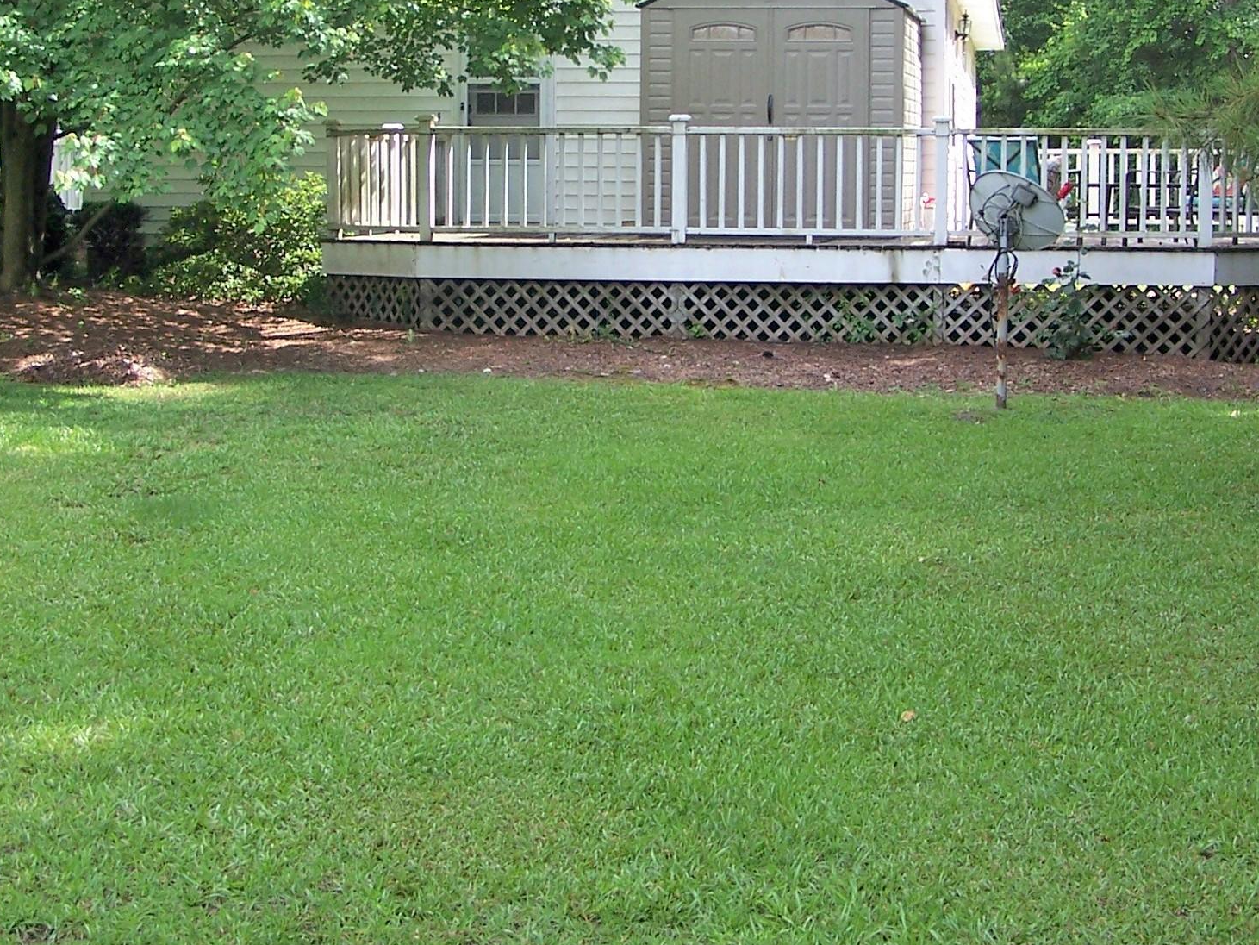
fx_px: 2437
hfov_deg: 29.0
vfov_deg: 21.6
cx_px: 660
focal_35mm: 67
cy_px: 167
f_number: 2.8
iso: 80
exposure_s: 1/250
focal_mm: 6.3
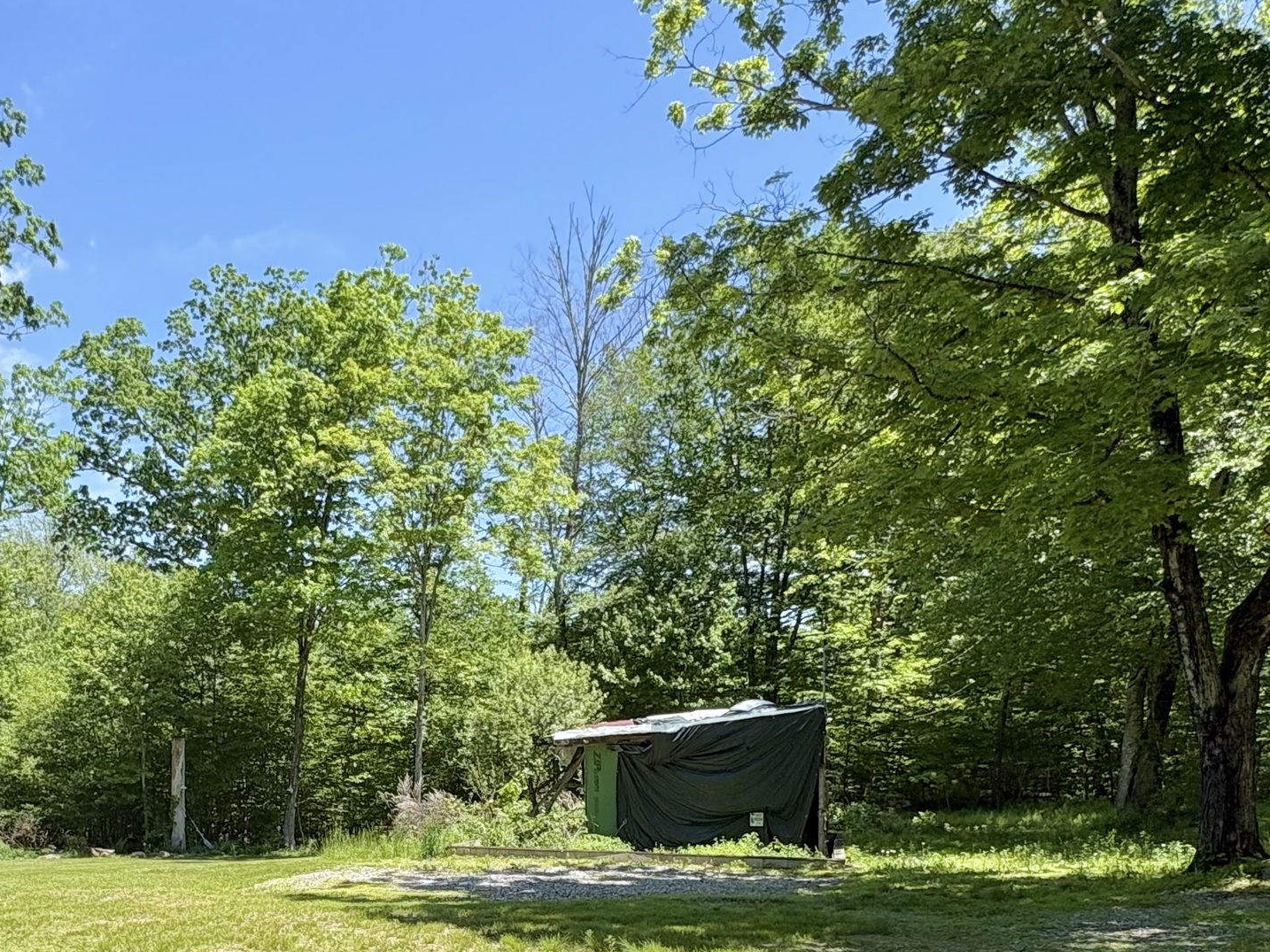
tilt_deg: -4.5
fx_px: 1100
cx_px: 385
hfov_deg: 58.1
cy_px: 839
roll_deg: -0.7
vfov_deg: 43.2
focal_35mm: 30
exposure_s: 1/1020
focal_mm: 2.22
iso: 50
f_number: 2.2
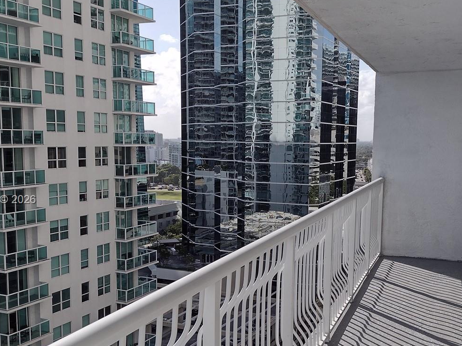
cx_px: 266
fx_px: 587
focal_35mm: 44
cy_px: 200
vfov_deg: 32.8
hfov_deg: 42.8
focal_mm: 4.71
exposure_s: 1/3011
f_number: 1.7
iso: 100
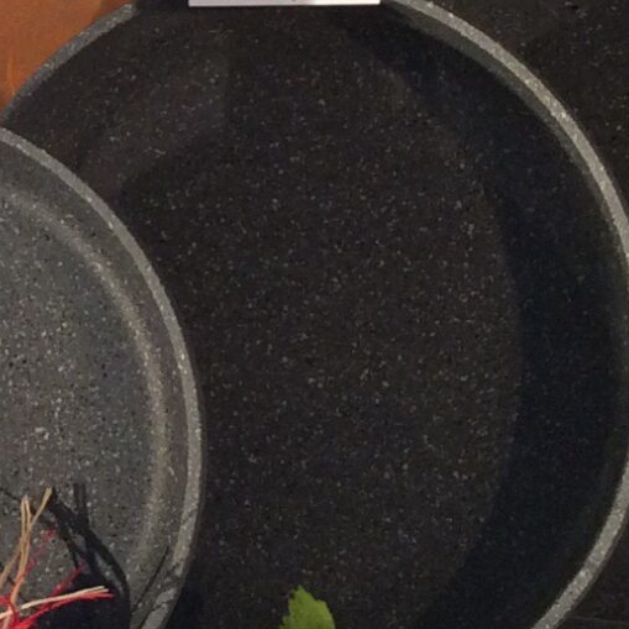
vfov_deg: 12.2
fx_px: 2919
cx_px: -137
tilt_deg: -4.4
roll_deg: +0.2
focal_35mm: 142
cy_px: 25
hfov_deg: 12.0
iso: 32
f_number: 2.4
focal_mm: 3.3
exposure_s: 1/33
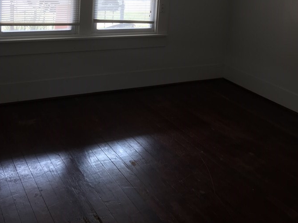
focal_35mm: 44
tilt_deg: -5.9
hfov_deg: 42.9
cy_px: 10
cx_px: 157
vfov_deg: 30.9
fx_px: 379
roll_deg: -3.6
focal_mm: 4.15
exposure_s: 1/40
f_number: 2.2
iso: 32
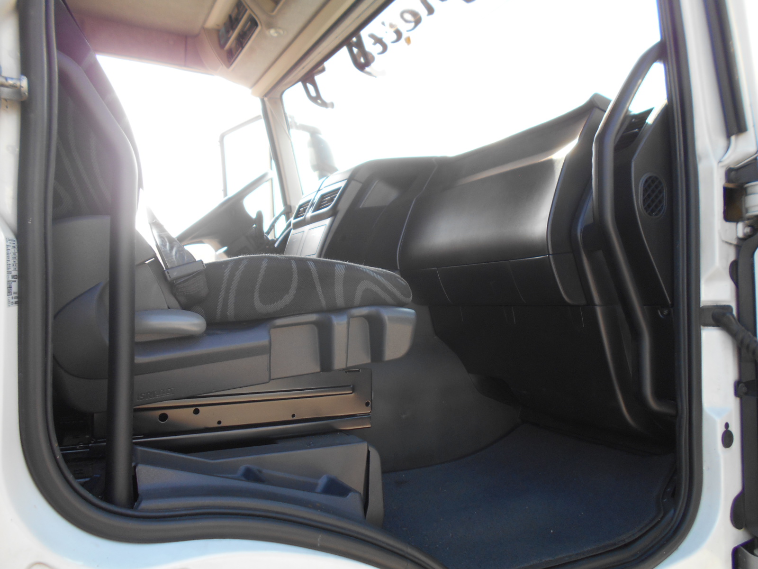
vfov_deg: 53.1
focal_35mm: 26
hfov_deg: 67.3
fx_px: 569
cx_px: 379
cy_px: 284
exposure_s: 1/125
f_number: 3.2
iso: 80
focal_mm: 4.6
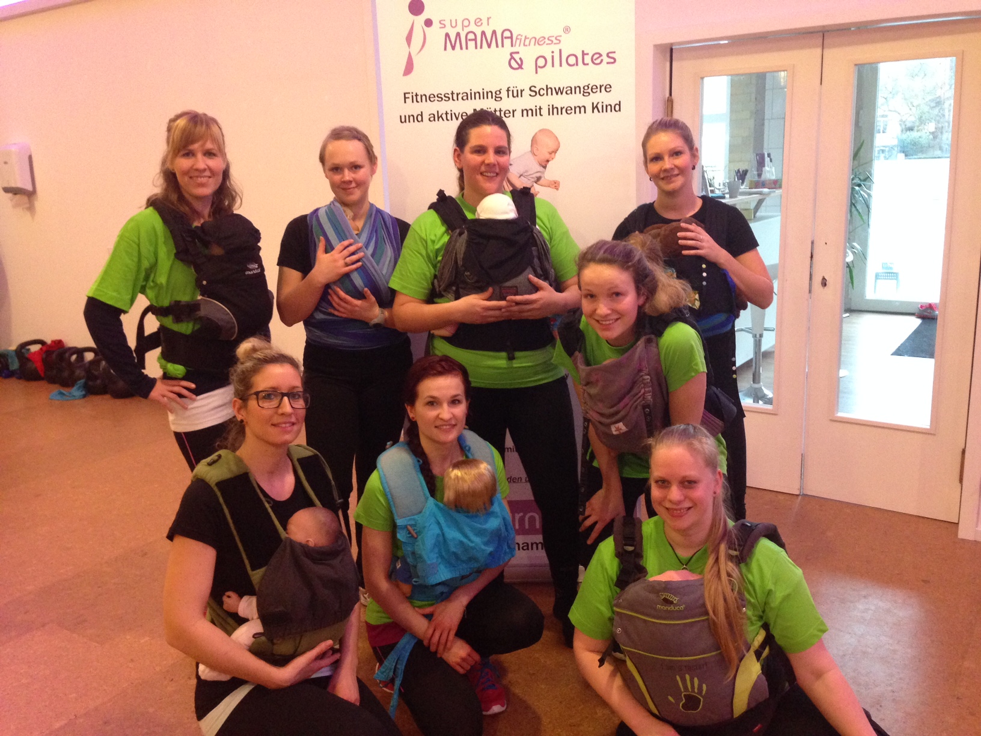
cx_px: 490
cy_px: 368
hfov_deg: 55.4
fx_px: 935
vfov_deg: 42.9
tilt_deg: -13.4
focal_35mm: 33
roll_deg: +2.1
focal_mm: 4.12
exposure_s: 1/20
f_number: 2.4
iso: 320
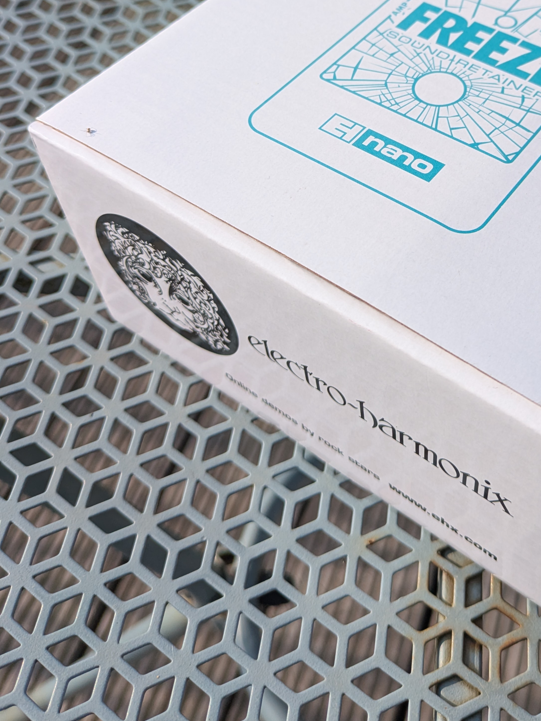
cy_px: 183
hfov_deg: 35.0
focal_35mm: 40
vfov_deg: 45.2
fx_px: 833
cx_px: 425
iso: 89
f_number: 1.89
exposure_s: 1/2732
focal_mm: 5.43
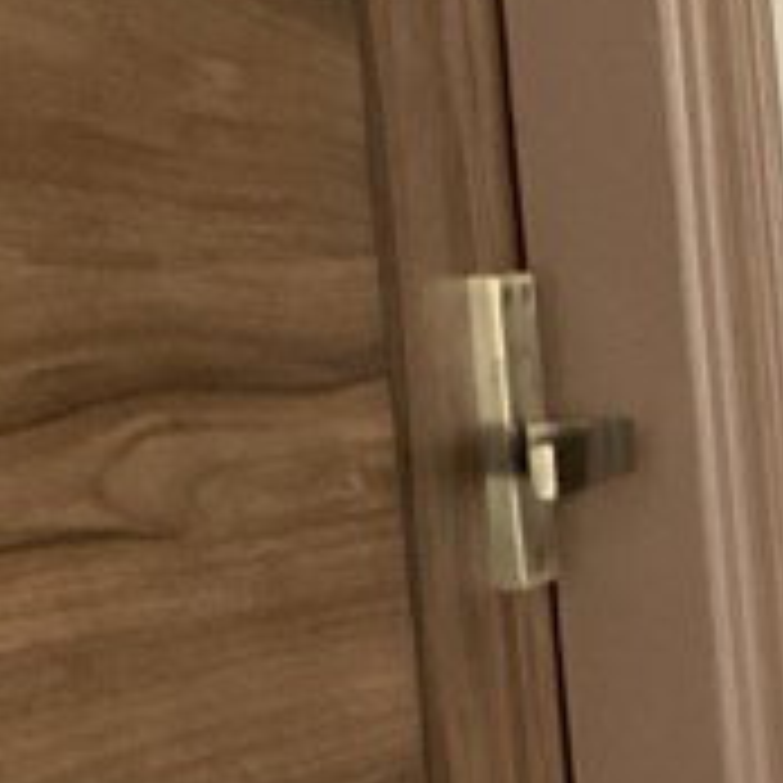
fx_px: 3020
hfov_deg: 12.2
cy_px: 598
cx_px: 1796
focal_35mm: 118
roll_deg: +2.5
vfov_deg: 14.7
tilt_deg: -7.0
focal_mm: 3
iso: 100
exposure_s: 1/60
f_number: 1.8
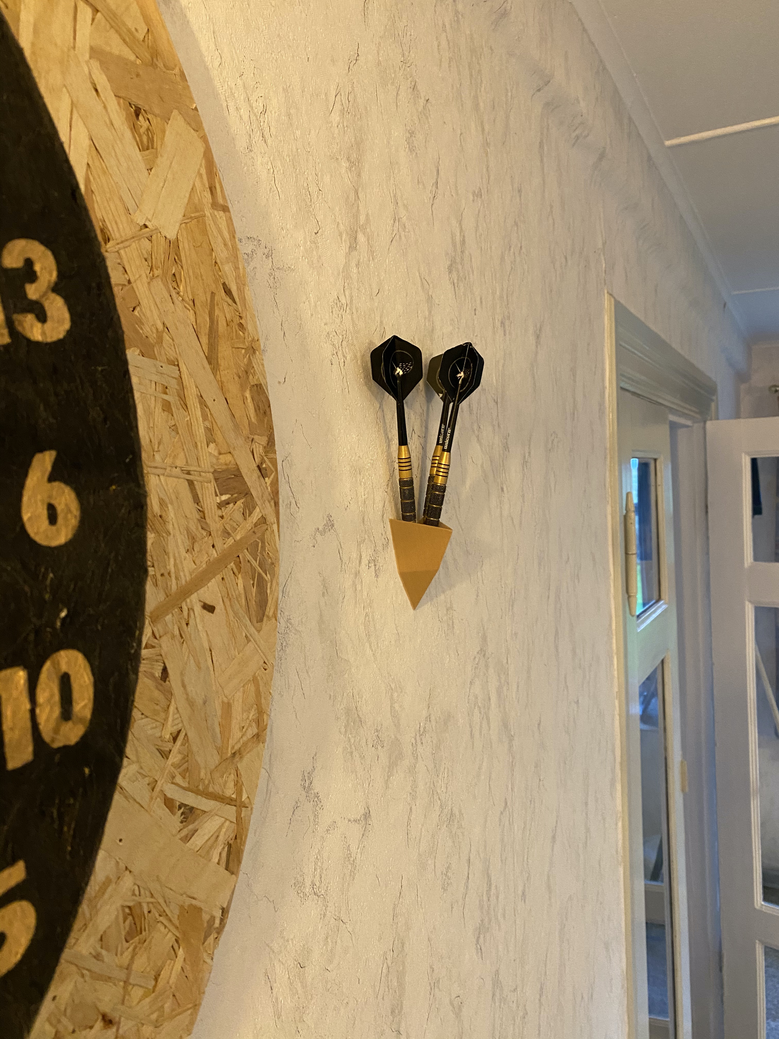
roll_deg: +1.8
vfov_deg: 67.3
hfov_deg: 53.1
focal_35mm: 26
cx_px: 390
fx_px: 780
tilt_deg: -3.1
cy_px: 520
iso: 320
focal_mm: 4.25
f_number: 1.8
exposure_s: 1/50
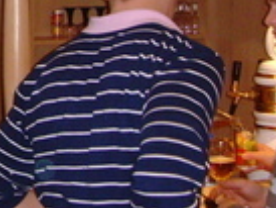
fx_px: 1133
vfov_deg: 10.4
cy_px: -11
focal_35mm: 142
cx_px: -145
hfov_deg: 13.1
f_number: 3.5
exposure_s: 1/45
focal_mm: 6.6
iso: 320
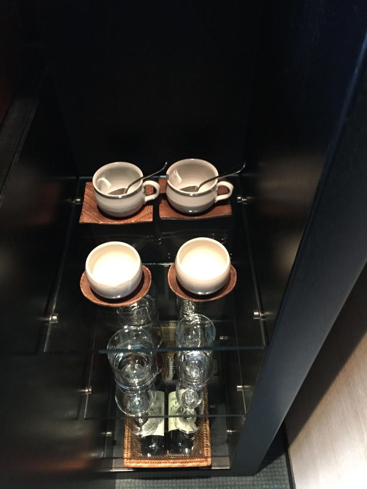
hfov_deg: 48.2
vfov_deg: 61.7
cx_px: 184
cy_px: 244
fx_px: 410
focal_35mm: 29
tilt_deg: -48.4
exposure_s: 1/15
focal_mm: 4.15
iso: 250
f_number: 2.2
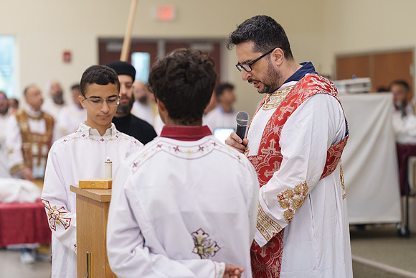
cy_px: 139
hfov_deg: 19.5
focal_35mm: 105
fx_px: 1214
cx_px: 208
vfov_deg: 13.0
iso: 1250
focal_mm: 105
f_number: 2.8
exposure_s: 1/160
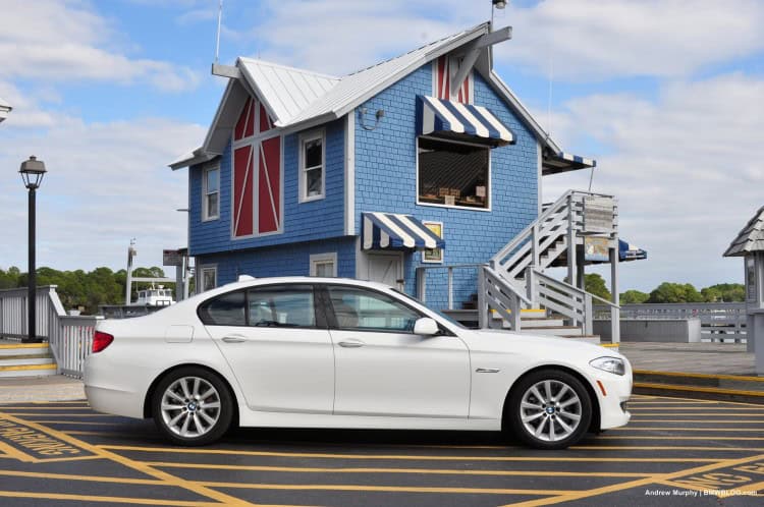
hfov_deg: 49.6
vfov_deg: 34.1
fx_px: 827
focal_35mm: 39
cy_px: 254
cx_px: 382
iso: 320
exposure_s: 1/250
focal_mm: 26
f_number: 13
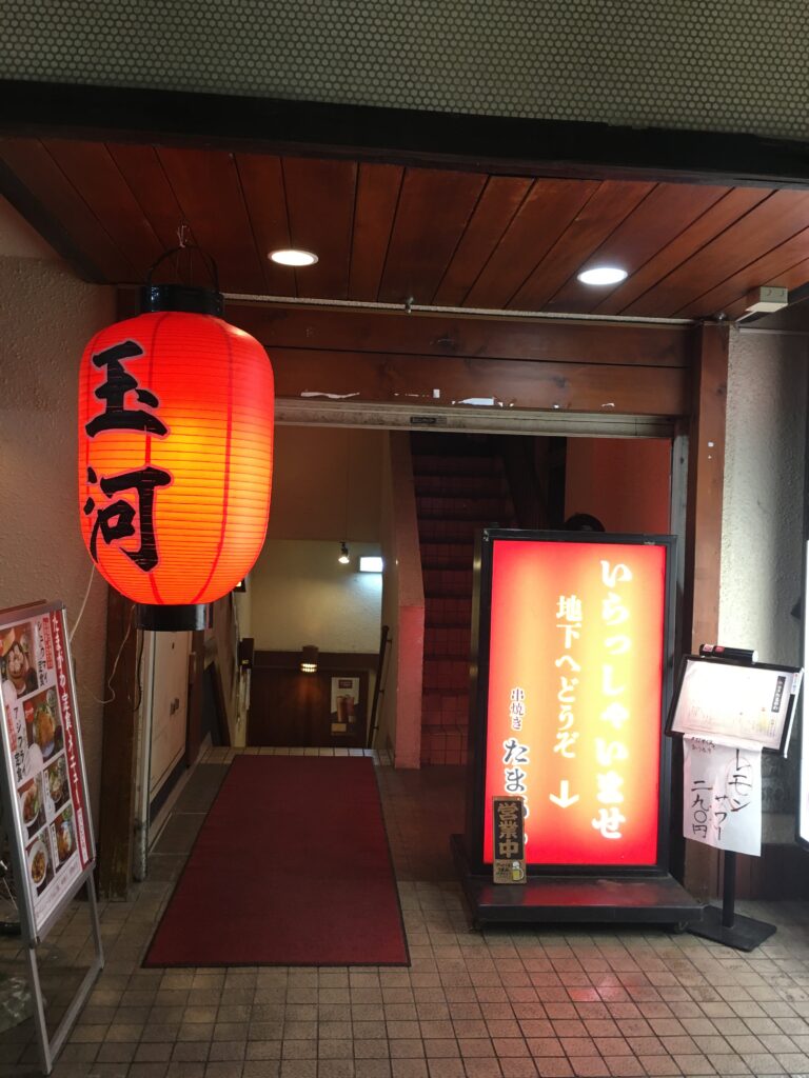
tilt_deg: +0.5
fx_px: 904
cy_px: 539
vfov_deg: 61.7
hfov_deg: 48.2
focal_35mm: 29
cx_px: 404
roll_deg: -2.9
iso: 100
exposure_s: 1/30
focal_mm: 4.15
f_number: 2.2
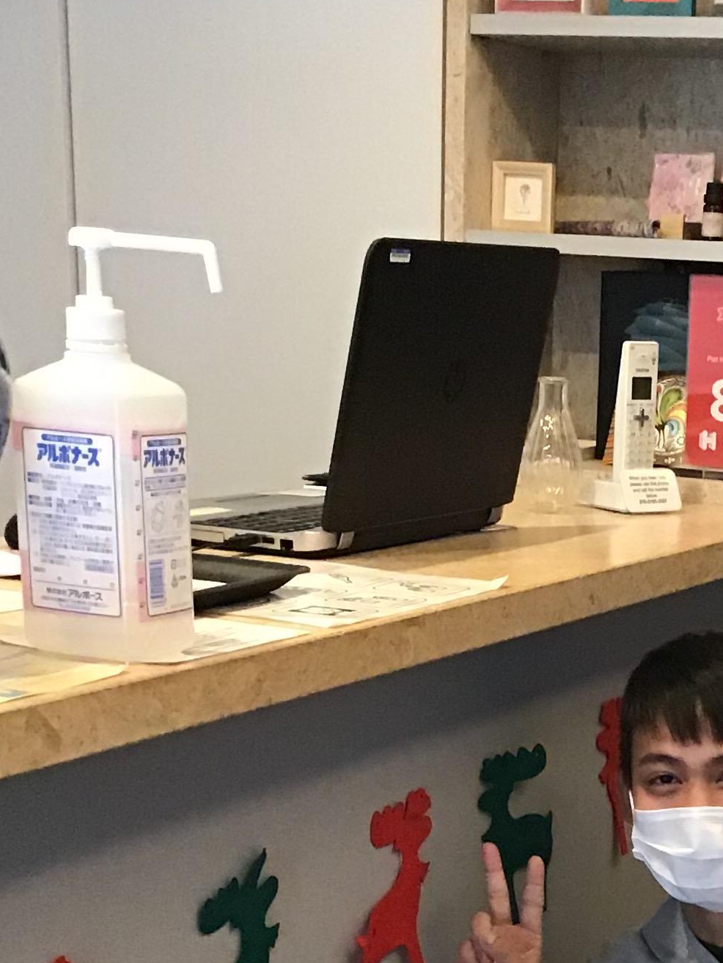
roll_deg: -2.0
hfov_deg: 18.8
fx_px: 2144
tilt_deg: -20.8
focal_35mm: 77
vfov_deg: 23.5
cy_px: 1106
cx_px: 667
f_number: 2.4
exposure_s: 1/30
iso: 200
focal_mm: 3.3
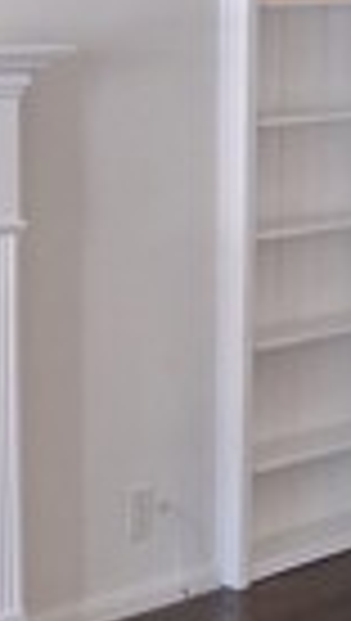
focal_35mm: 131
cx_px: 112
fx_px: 2160
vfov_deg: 16.2
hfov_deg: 9.3
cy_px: 518
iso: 500
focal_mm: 3.98
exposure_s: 1/100
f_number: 1.8
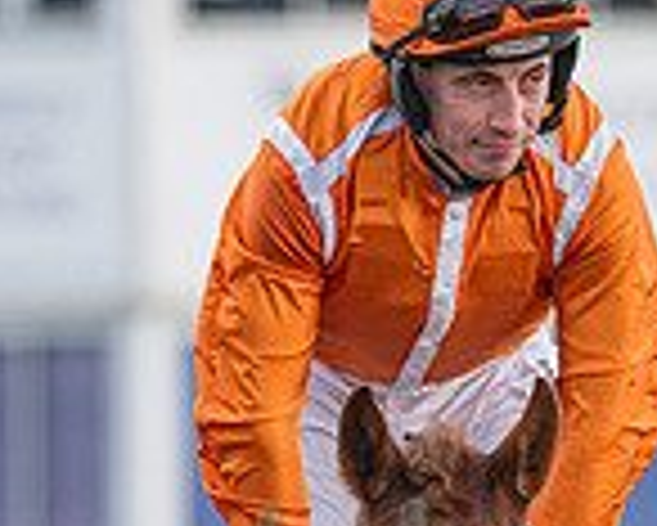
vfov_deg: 0.9
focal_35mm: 1734
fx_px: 33740
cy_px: 557
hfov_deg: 1.1
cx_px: 328
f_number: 5
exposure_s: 1/1250
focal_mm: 400
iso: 800
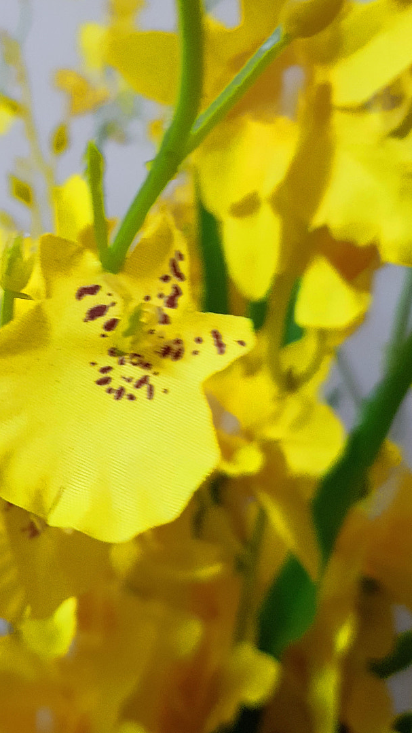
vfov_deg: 48.0
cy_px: 289
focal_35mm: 42
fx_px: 816
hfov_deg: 27.4
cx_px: 43
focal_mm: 4.2
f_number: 1.7
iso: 250
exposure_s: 1/15
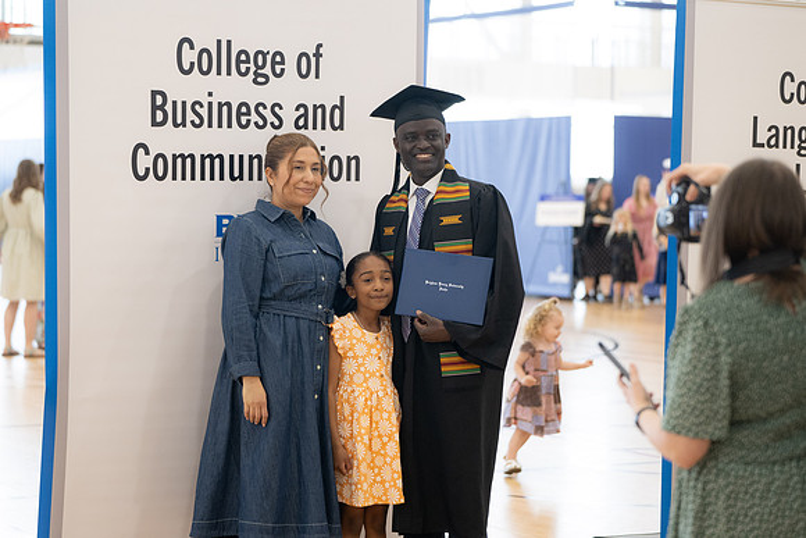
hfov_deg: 20.9
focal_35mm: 98
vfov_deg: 14.0
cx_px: 403
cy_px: 236
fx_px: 2185
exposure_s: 1/200
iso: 1600
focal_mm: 87
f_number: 2.8
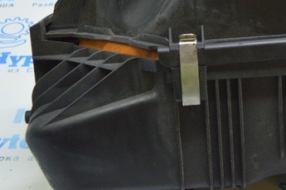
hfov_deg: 22.3
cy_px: 33
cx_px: 260
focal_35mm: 89
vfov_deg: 15.2
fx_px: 707
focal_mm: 20
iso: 400
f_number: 3.5
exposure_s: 1/50
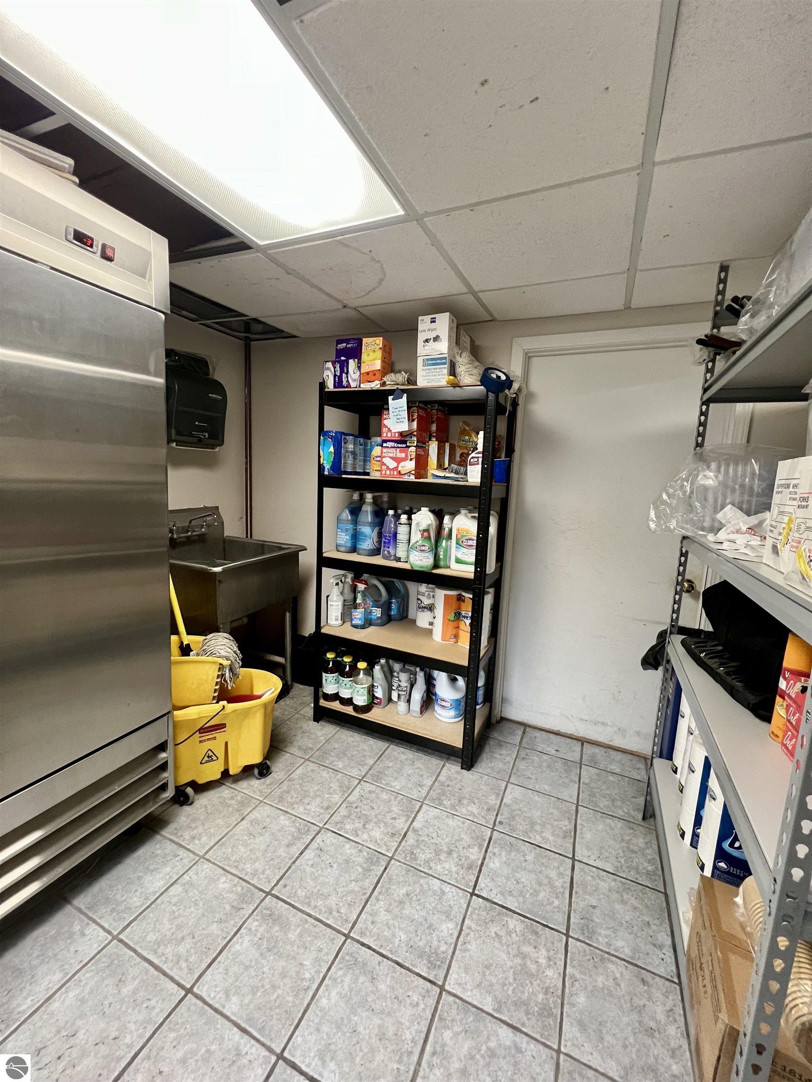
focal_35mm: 13
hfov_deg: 89.9
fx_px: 407
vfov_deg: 106.2
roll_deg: -2.1
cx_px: 406
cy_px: 541
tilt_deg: -7.7
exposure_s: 1/60
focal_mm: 1.57
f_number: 1.8
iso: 320
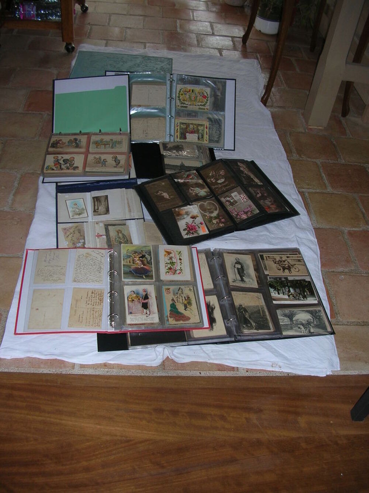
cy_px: 246
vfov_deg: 52.7
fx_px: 498
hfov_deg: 40.6
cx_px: 184
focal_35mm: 35
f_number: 2.8
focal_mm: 5.8
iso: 50
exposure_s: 1/60.1
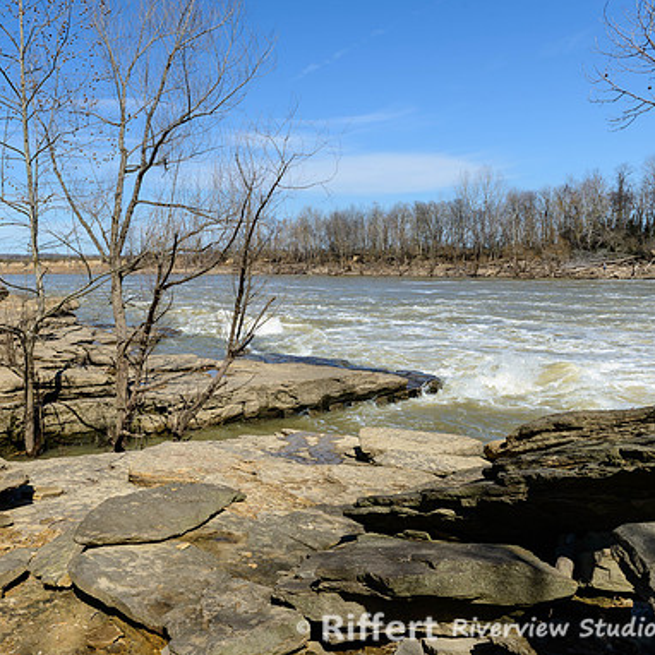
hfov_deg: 50.8
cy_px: 327
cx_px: 182
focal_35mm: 31
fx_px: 664
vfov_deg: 52.5
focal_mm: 24
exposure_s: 1/250
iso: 100
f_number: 9
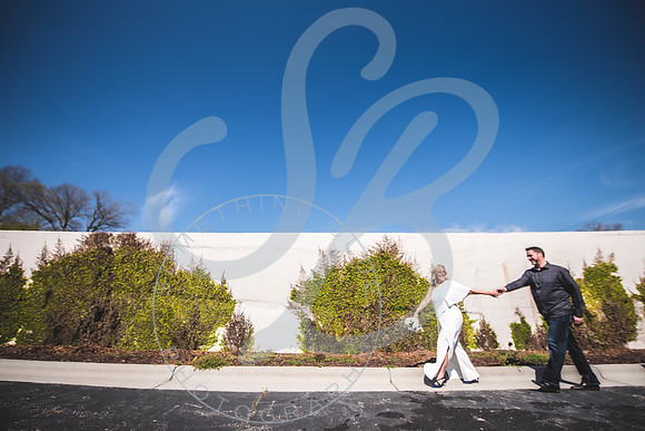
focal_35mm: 15
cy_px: 228
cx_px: 323
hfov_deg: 100.8
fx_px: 267
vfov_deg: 77.7
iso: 100
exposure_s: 1/3200
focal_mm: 14
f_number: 2.8
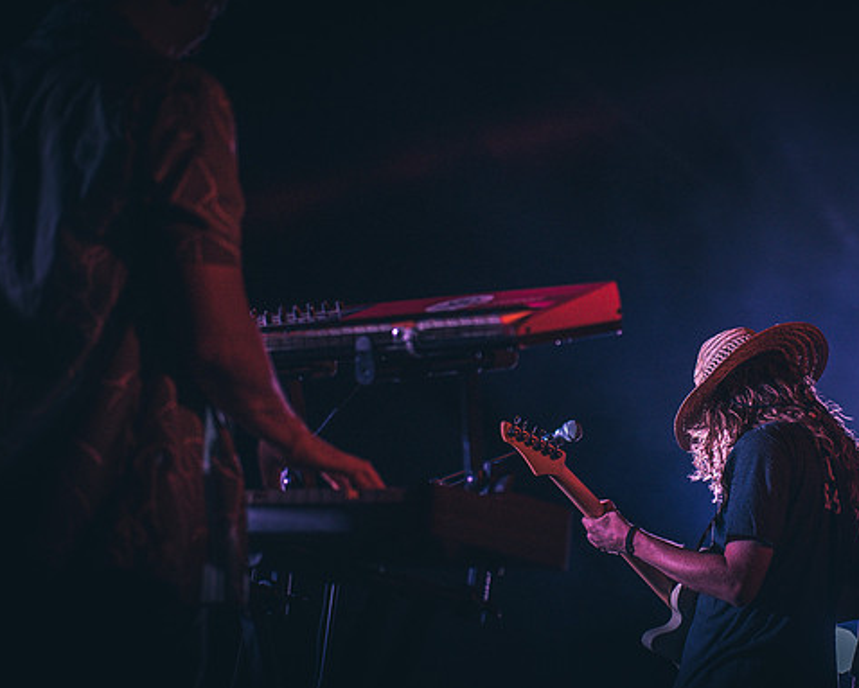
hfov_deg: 21.5
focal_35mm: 89
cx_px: 450
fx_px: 2264
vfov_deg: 17.3
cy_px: 306
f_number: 2.8
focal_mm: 70
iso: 1600
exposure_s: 1/250
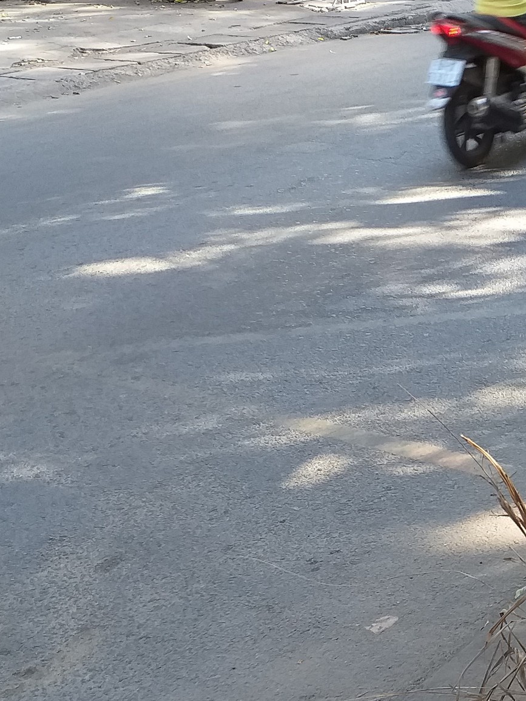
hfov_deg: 22.9
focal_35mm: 60
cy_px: 483
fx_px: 1216
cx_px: 592
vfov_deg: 31.9
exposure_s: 1/111
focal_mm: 3.6
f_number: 1.9
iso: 40
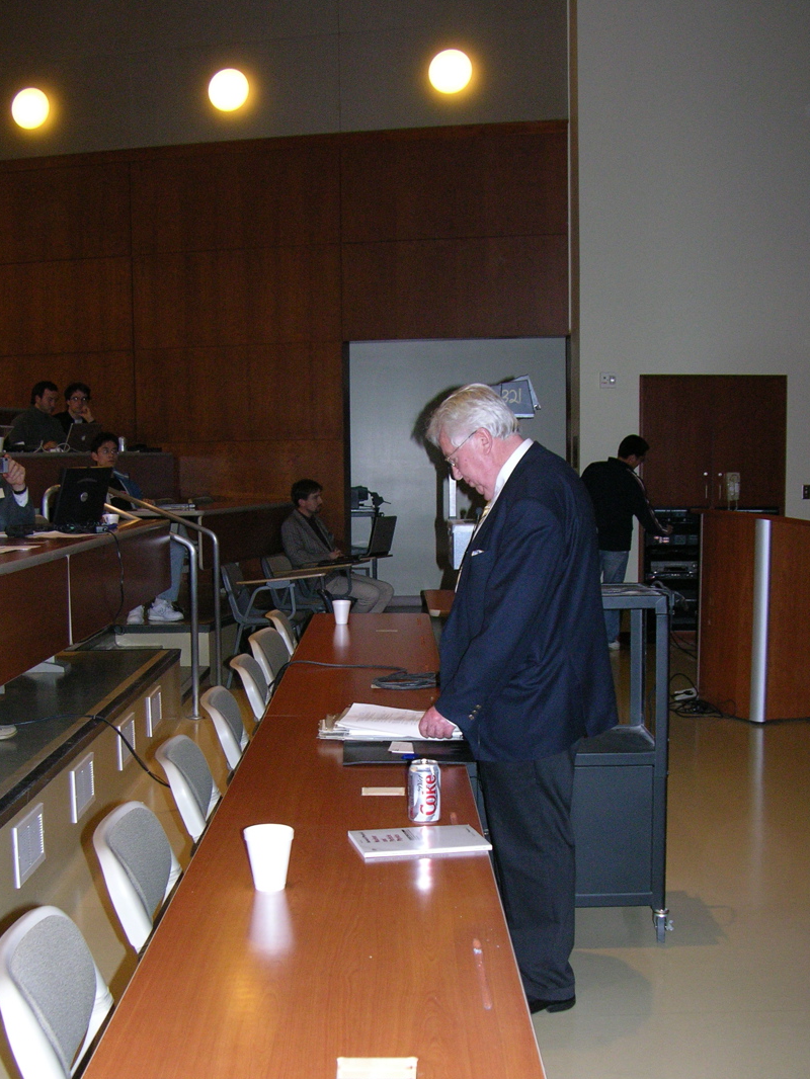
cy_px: 641
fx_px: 1403
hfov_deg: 32.2
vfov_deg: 41.9
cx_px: 362
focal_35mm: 45
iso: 200
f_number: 2.8
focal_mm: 8.9
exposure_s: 1/60.1
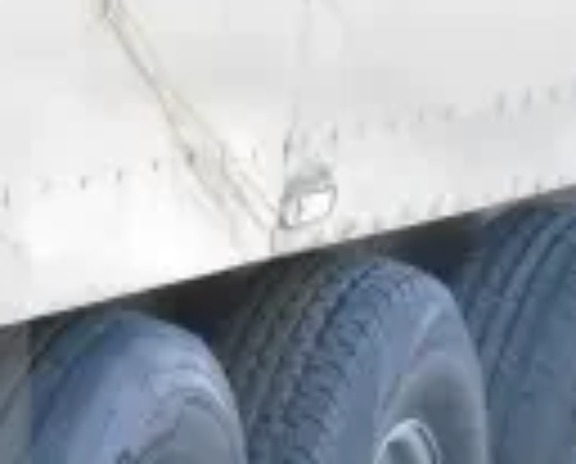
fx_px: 6292
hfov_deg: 5.2
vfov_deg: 4.2
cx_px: -360
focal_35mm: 368
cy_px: 462
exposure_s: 1/500
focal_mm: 55
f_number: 11
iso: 6400
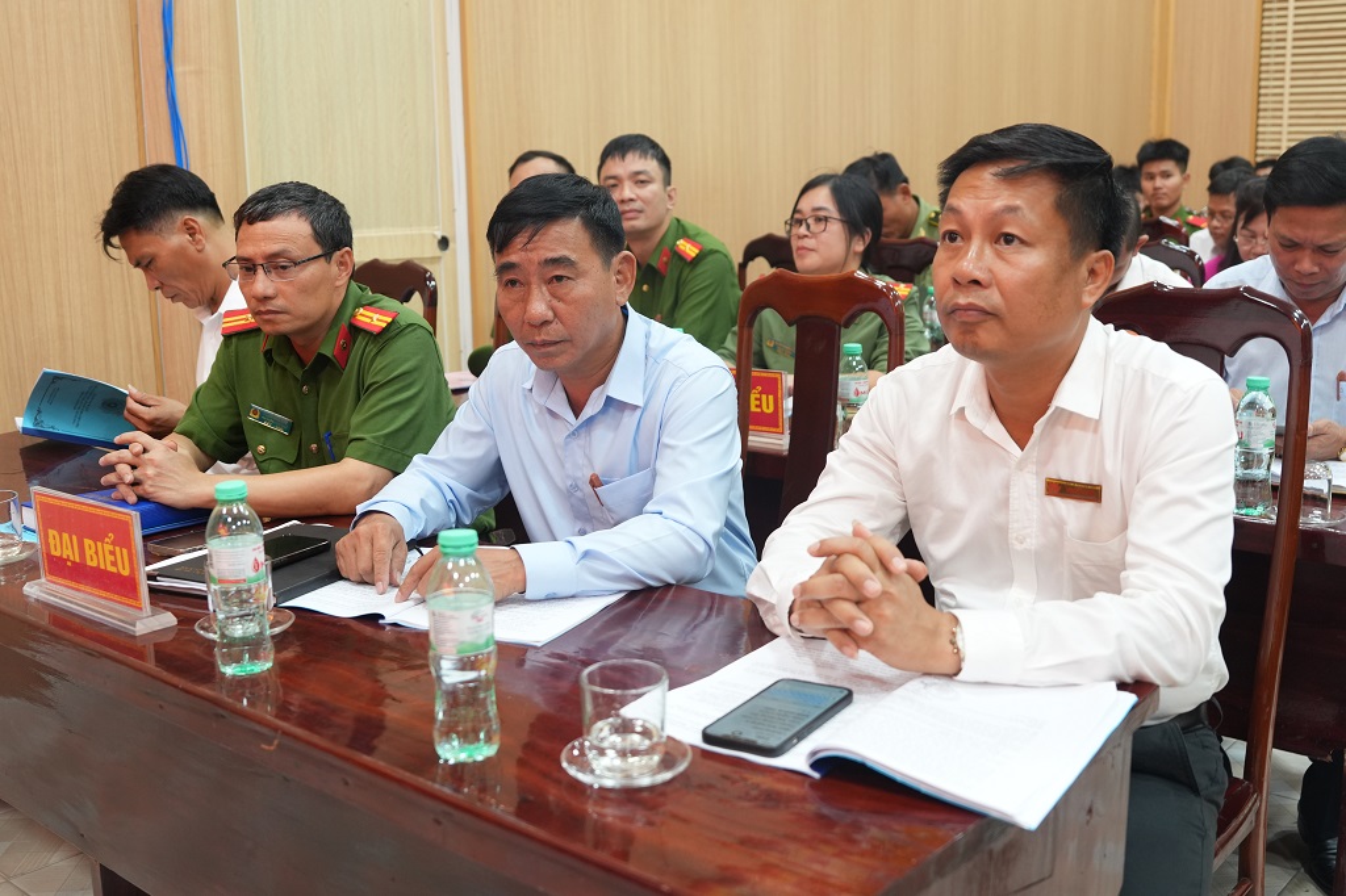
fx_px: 1345
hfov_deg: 53.1
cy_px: 448
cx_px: 673
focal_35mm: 36
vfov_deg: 36.8
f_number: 2.8
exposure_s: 1/40
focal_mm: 24
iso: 640
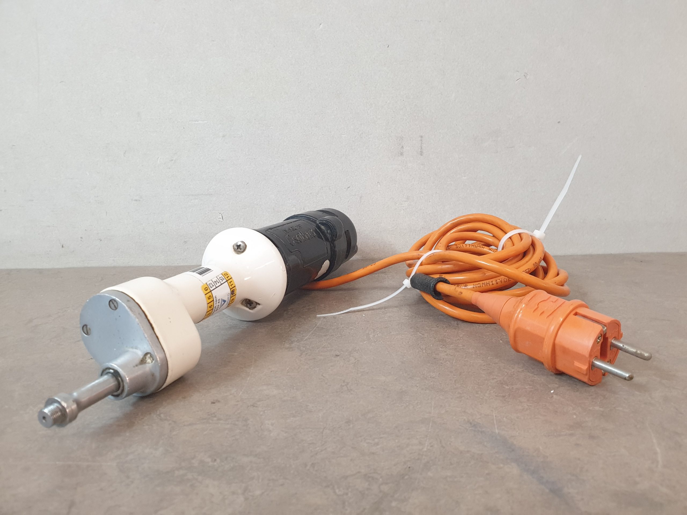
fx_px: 516
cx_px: 344
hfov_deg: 67.3
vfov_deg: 53.1
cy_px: 258
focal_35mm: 26
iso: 320
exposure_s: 1/33
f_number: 2.4
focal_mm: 4.3
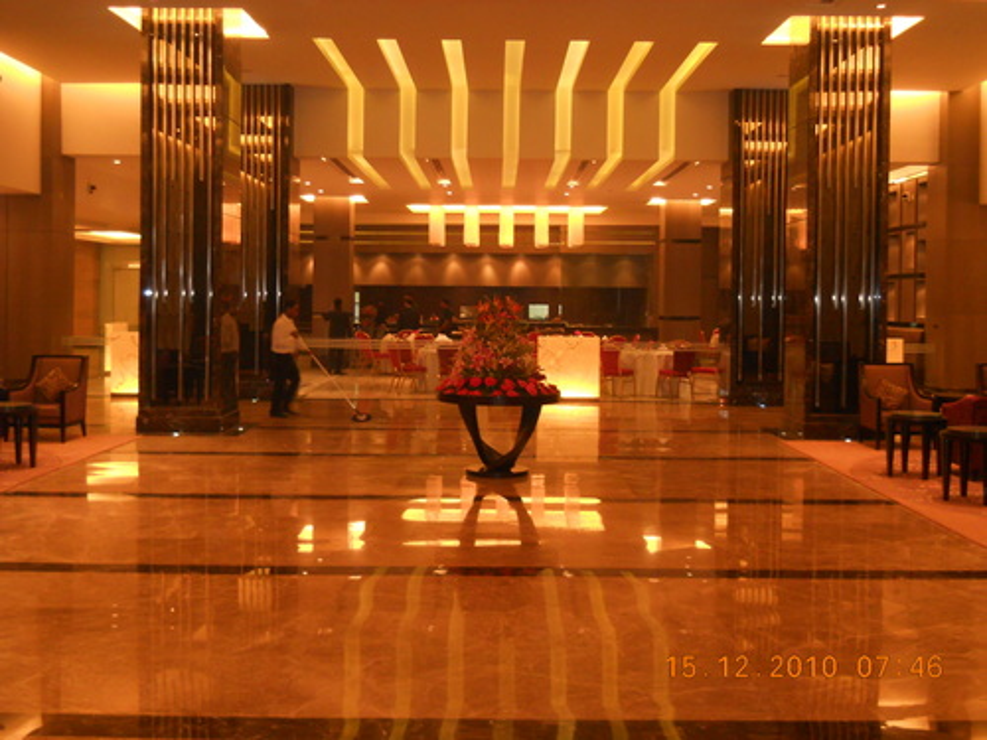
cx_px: 494
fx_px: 1169
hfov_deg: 45.8
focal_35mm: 41
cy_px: 370
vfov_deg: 35.1
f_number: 3.1
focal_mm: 6.72
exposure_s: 1/30
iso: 250
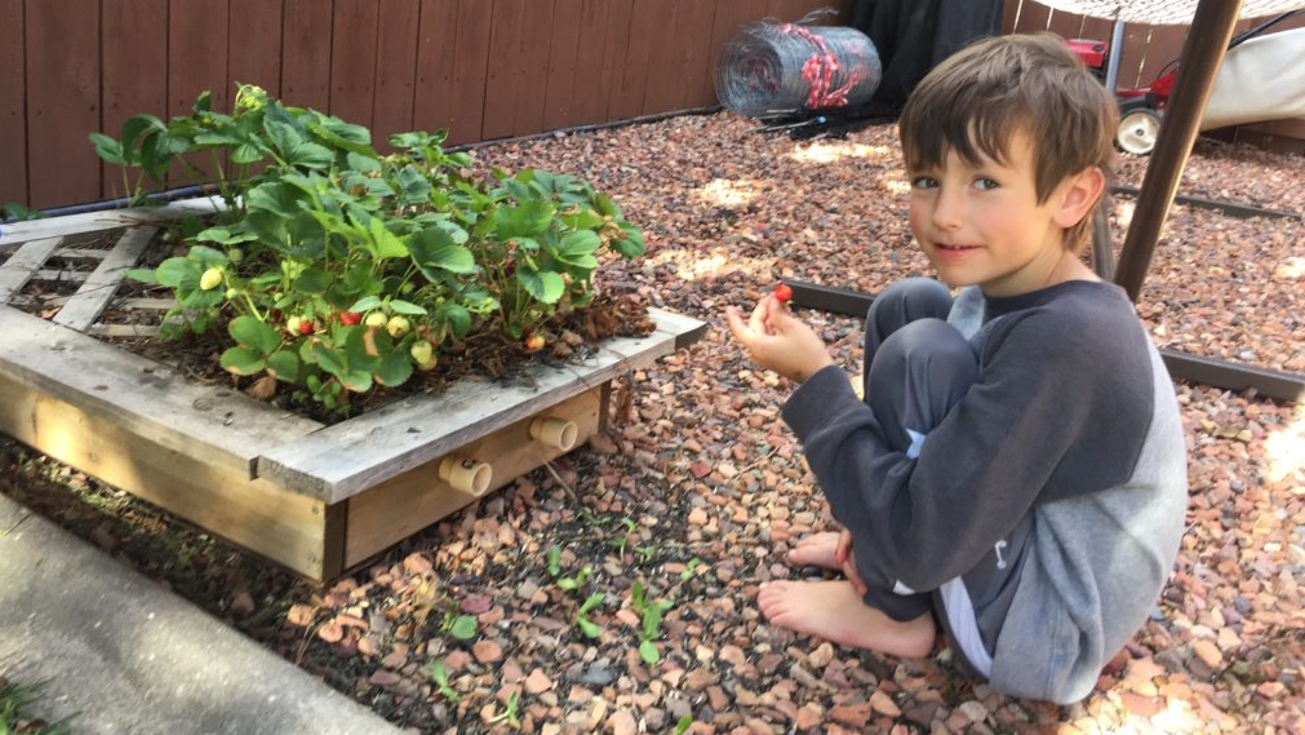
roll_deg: -7.3
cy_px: 282
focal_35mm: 32
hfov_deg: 61.0
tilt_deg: -17.4
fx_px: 1107
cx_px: 653
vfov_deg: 36.5
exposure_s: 1/120
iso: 50
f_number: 2.2
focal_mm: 4.15
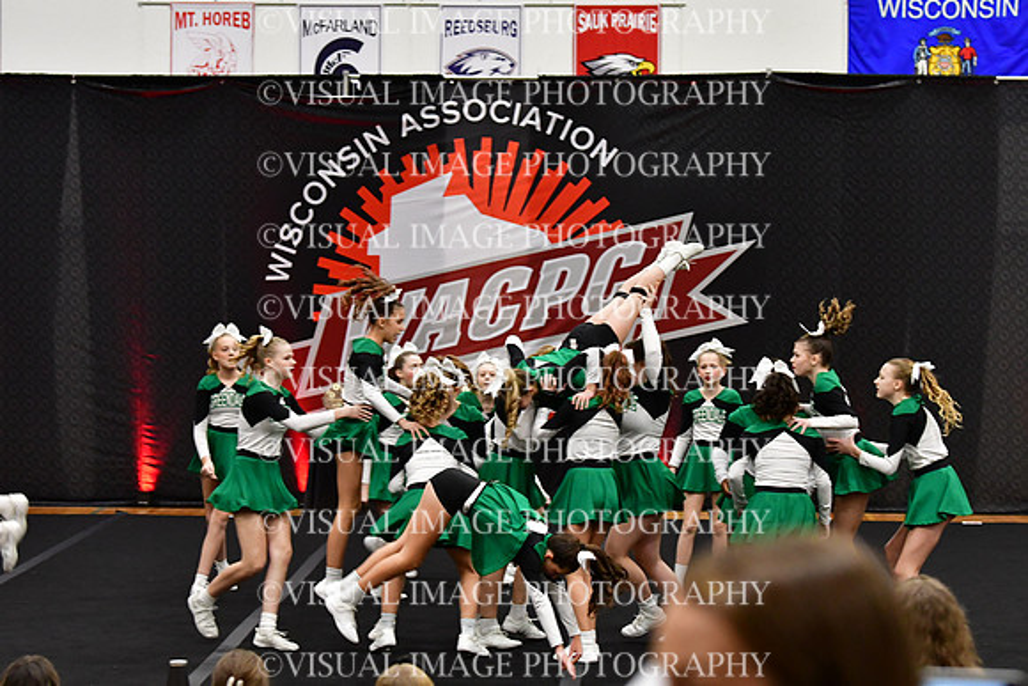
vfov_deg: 12.2
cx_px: 514
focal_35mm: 112
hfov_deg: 18.3
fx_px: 3199
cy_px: 343
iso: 4000
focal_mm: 75
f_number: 3.5
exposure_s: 1/500
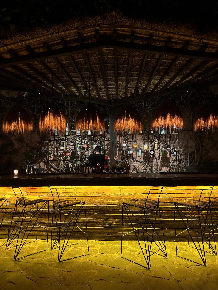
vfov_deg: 71.6
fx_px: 202
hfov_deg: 56.8
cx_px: 109
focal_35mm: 24
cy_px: 145
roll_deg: +1.0
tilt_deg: +2.2
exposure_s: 1/33
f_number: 1.78
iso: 800
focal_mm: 6.76
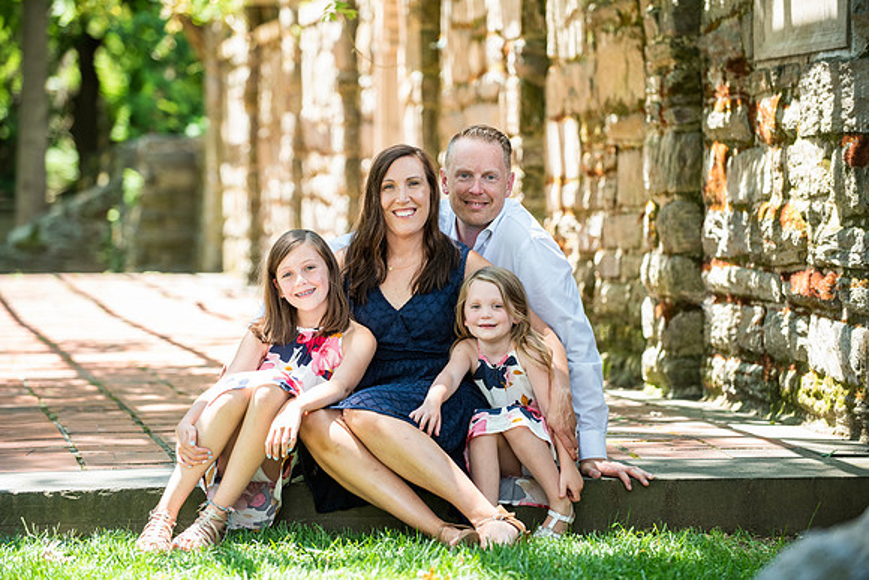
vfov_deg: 10.2
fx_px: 3259
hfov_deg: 15.2
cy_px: 290
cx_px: 434
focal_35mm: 135
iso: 800
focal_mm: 135
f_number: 3.5
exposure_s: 1/640
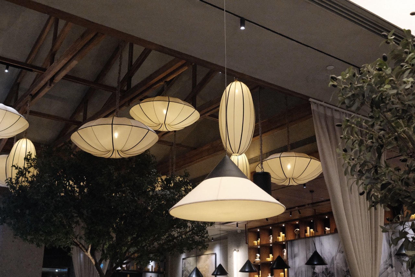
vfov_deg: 32.6
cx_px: 208
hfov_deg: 47.4
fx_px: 473
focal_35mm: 41
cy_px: 138
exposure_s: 1/120
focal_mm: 27
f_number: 5.6
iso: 12800
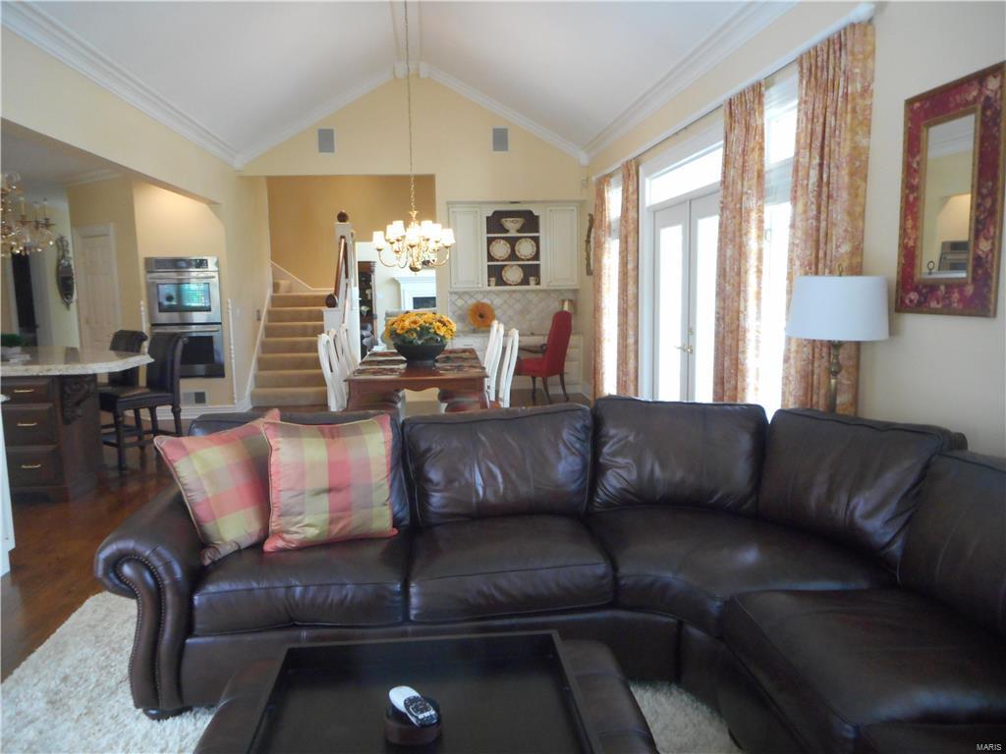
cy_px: 377
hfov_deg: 69.4
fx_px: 727
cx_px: 503
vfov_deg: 54.9
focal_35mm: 25
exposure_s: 1/25
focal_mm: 4.5
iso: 400
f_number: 3.7
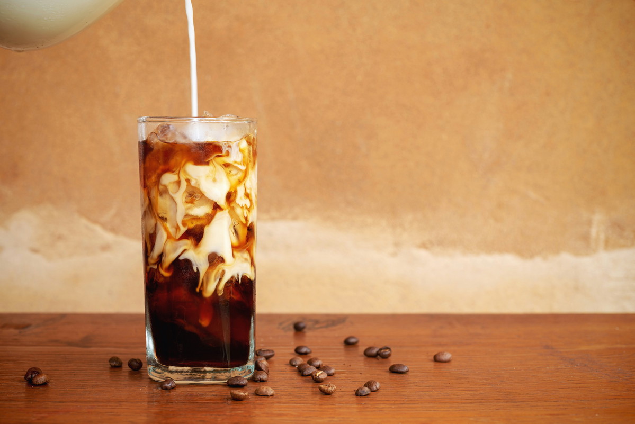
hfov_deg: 33.4
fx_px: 1059
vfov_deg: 22.7
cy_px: 212
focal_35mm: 60
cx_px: 318
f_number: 8
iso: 100
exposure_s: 1/20
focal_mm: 60
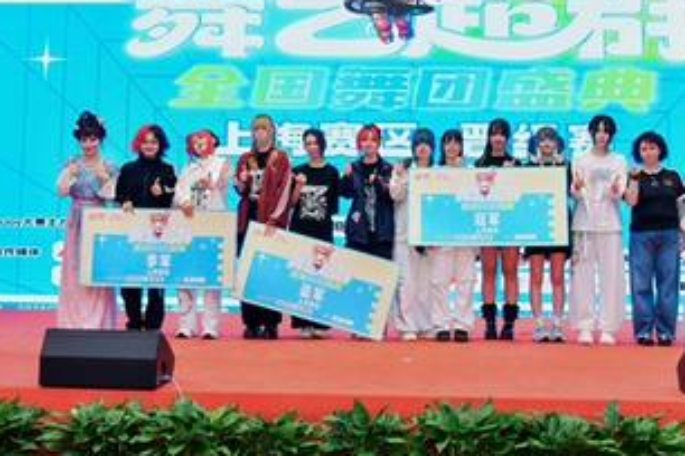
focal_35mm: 50
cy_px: 165
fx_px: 951
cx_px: 374
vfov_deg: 26.9
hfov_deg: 39.6
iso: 800
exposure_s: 1/125
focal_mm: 34
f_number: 5
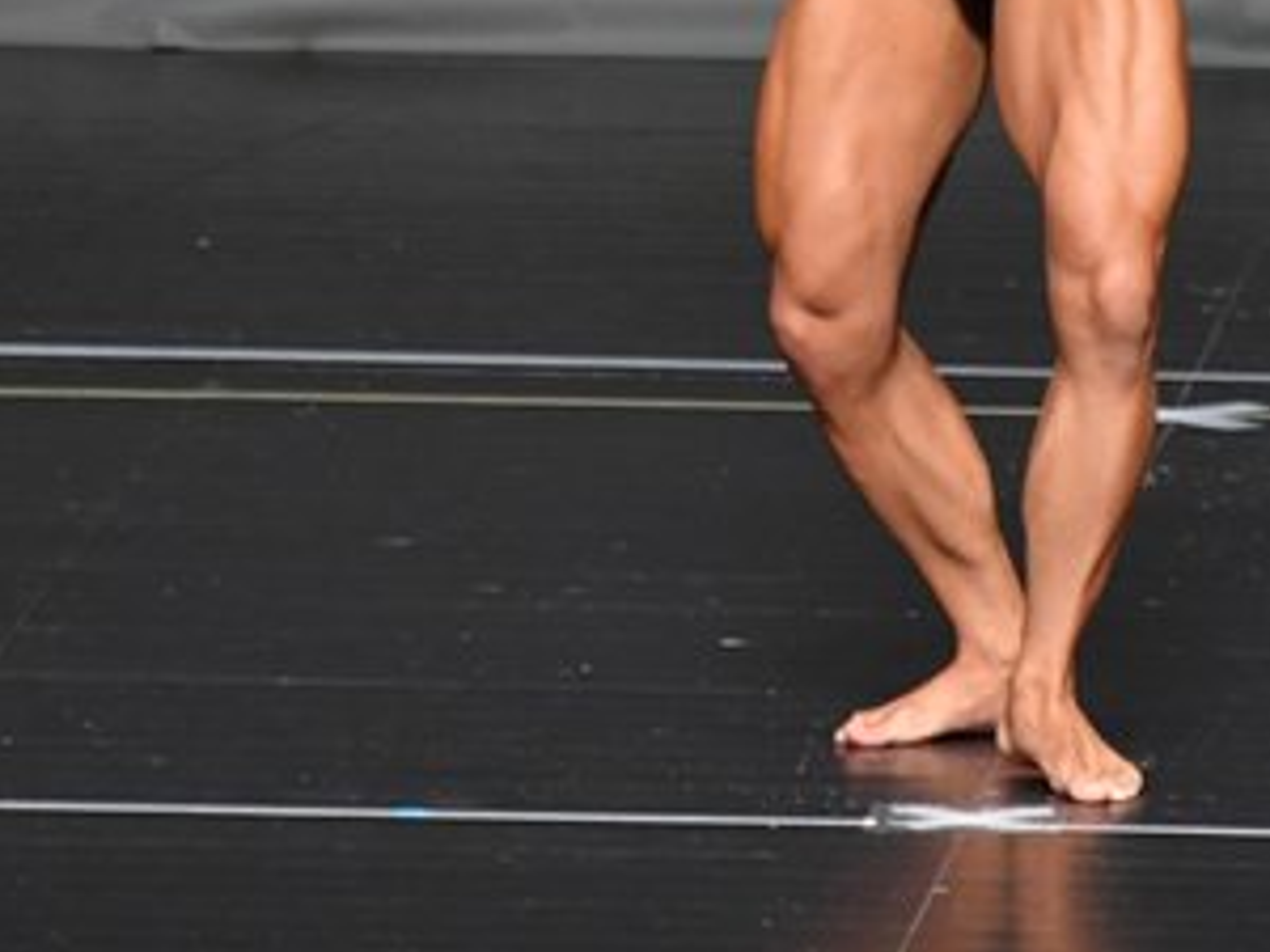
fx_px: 31479
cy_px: -110
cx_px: 1082
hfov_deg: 2.3
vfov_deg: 1.7
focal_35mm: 858
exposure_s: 1/400
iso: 2500
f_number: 5.6
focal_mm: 230
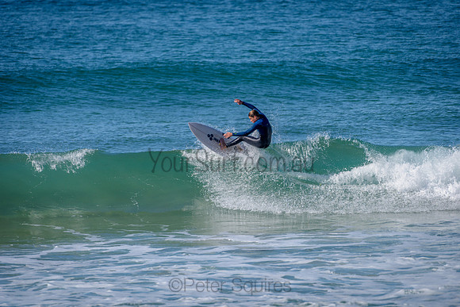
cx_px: 230
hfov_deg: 4.1
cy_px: 154
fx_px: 6390
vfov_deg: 2.8
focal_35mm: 500
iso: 140
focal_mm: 500
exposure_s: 1/2000
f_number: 5.6
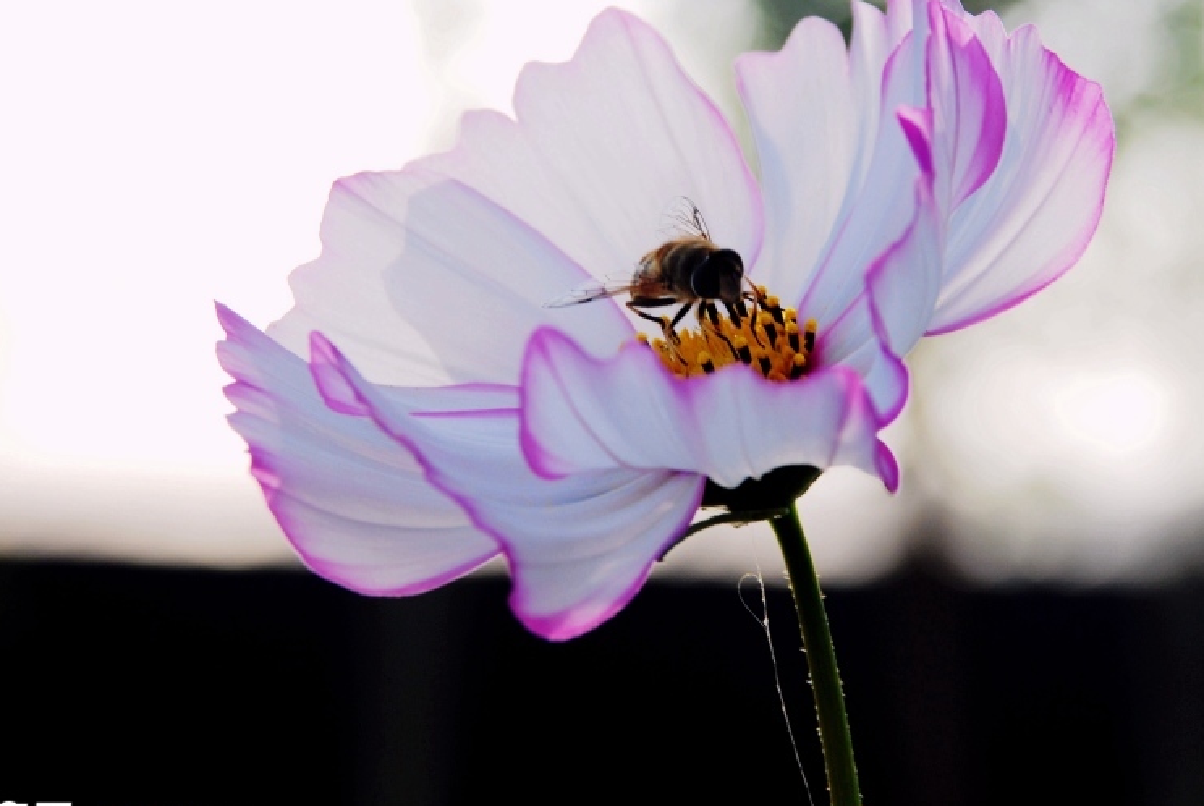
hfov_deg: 9.5
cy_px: 294
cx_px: 746
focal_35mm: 217
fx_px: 7255
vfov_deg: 6.4
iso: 100
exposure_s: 1/125
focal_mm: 105
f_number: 11
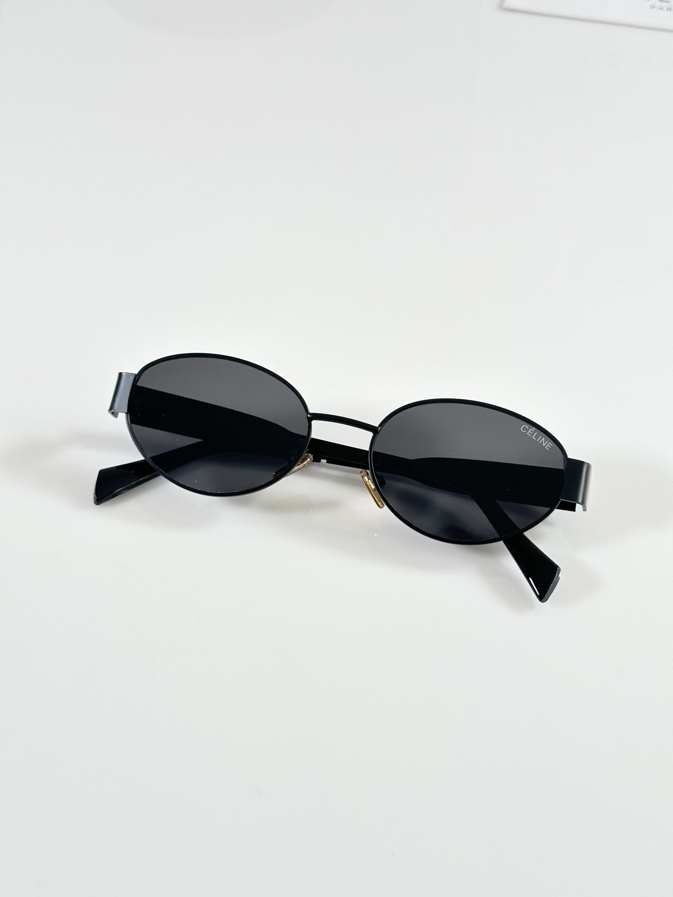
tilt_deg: -45.1
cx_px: 336
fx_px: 1244
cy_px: 448
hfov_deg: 30.3
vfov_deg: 39.7
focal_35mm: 48
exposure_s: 1/116
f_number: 1.78
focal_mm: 6.86
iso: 80
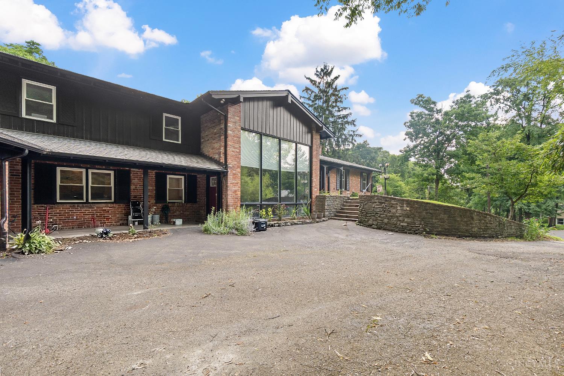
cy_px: 188
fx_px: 235
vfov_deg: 77.3
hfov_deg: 100.4
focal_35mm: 15
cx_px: 282
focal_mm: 10
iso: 250
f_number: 8
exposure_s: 1/50
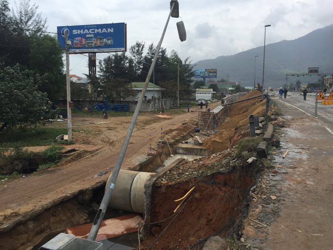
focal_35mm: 29
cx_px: 166
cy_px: 125
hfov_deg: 61.7
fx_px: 279
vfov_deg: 48.2
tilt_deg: -5.4
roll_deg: -1.7
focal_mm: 4.15
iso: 32
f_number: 2.2
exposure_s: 1/2198
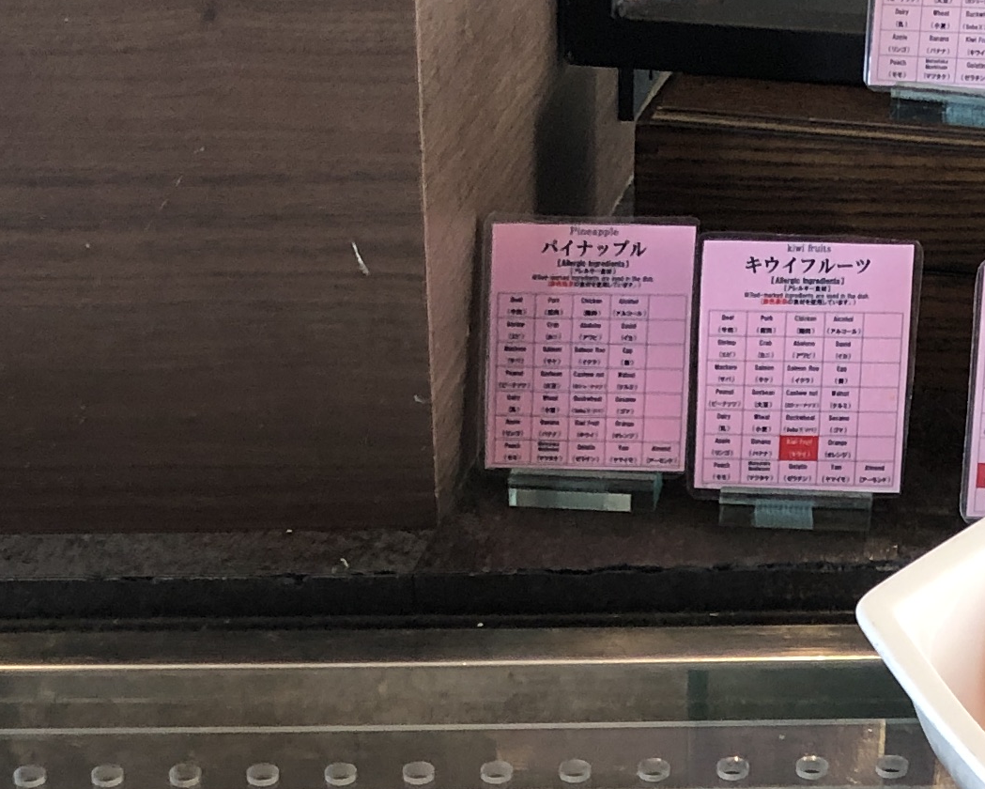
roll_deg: +3.3
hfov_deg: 18.3
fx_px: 3062
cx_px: 404
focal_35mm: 105
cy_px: 1287
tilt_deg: -42.5
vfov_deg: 13.6
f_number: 1.8
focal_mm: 3.99
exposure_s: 1/30
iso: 32
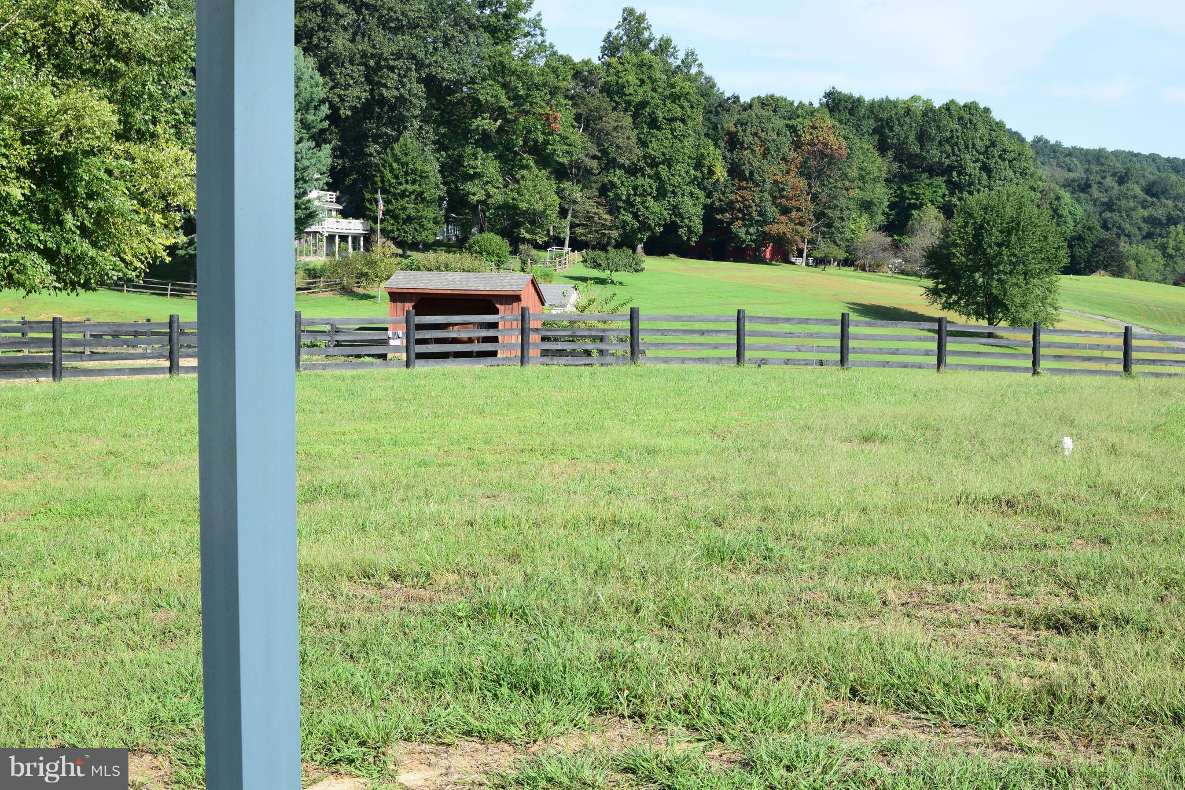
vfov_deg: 25.7
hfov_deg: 37.9
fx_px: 1728
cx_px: 592
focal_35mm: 52
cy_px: 395
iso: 400
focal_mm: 35
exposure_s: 1/400
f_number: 11
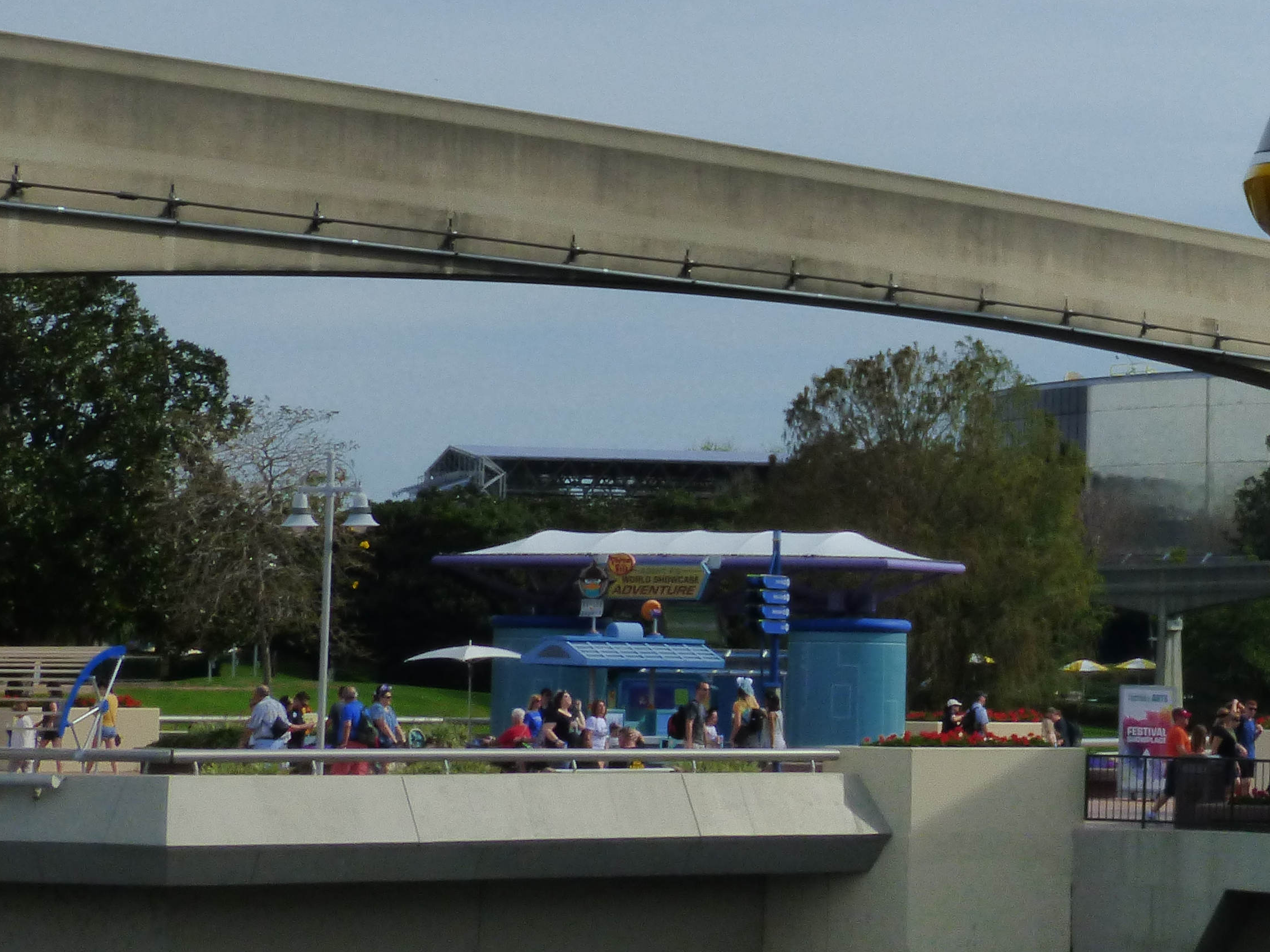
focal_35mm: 128
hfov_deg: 15.3
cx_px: 1077
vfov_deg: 11.5
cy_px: 40
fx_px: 4696
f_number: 8
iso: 200
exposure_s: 1/800
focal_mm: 10.77
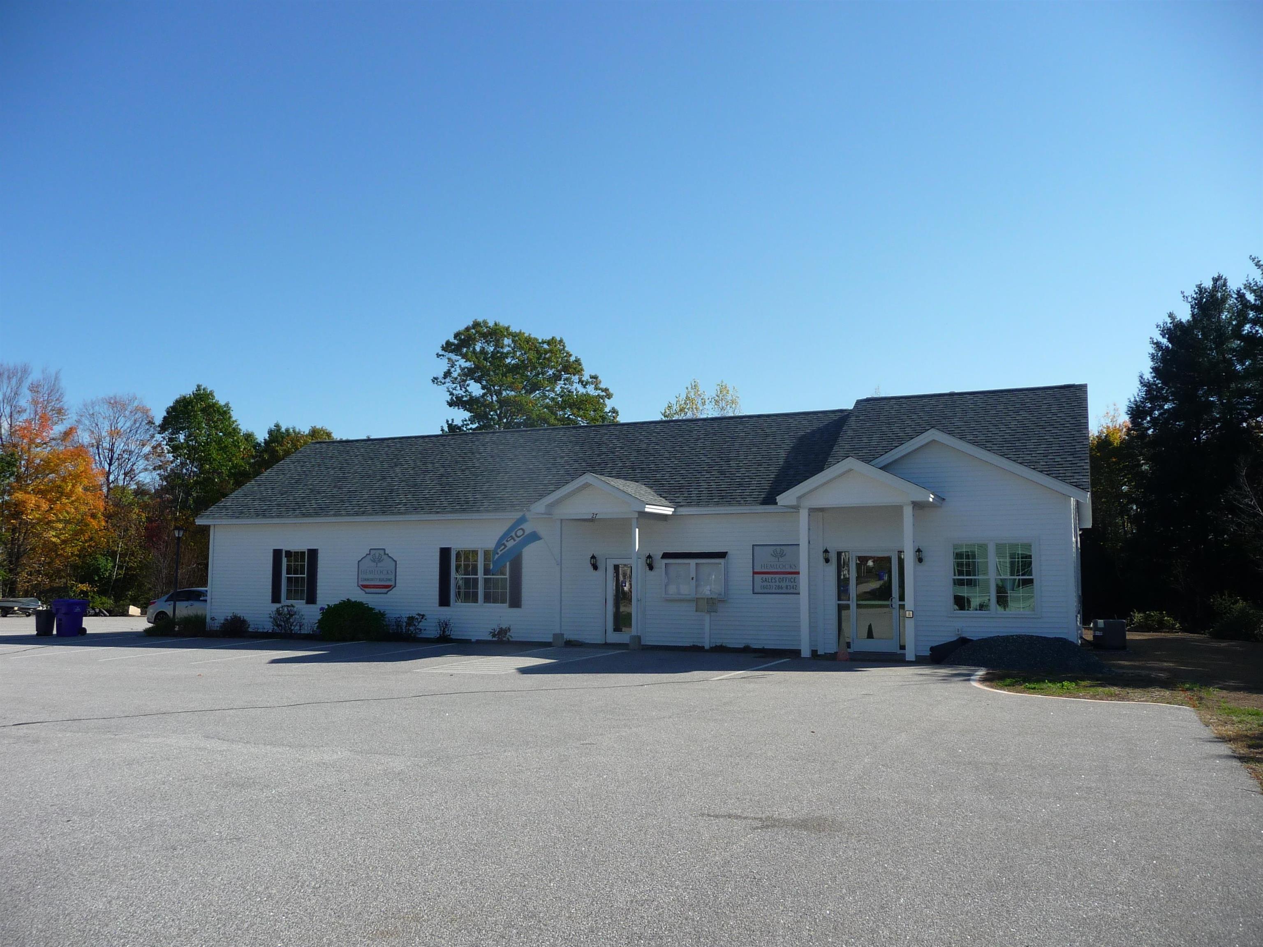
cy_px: 474
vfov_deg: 49.7
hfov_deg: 63.4
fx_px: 1022
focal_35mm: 28
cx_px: 632
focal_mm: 4.7
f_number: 3.3
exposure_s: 1/1000
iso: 100
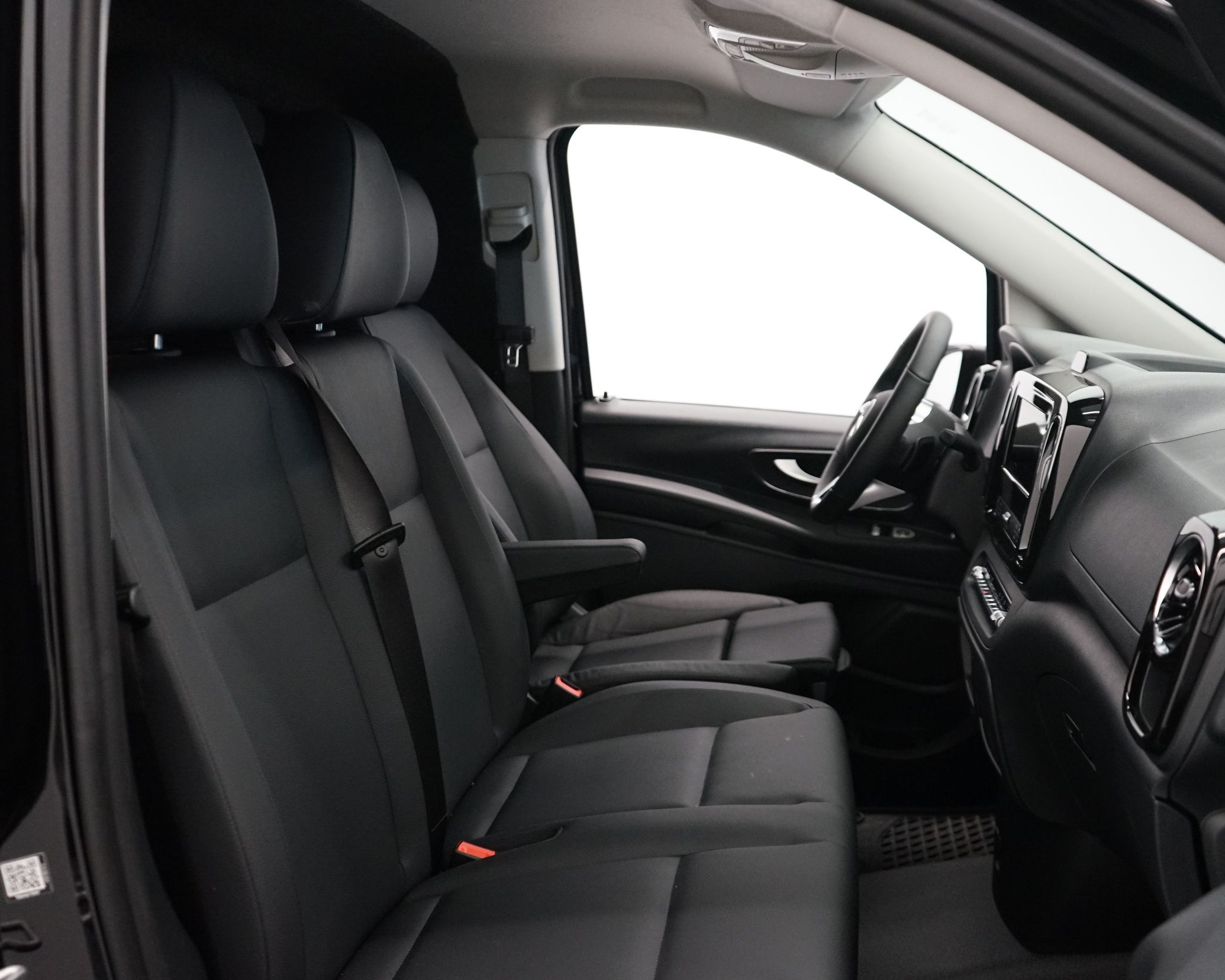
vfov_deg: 43.4
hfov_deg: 52.8
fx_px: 1233
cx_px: 639
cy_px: 490
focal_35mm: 34
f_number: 3.5
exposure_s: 1/160
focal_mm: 30
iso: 3200
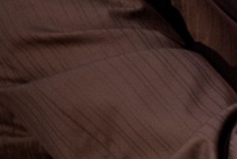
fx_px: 1377
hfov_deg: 9.0
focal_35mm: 209
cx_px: 529
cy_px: -41
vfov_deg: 6.5
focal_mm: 28
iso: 400
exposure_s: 1/30
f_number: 2.8
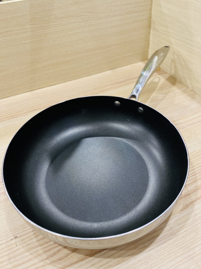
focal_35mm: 28
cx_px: 96
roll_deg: +3.6
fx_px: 217
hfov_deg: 49.7
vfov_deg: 63.4
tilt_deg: -39.5
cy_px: 126
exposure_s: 1/60
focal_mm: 4.25
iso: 400
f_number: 1.8
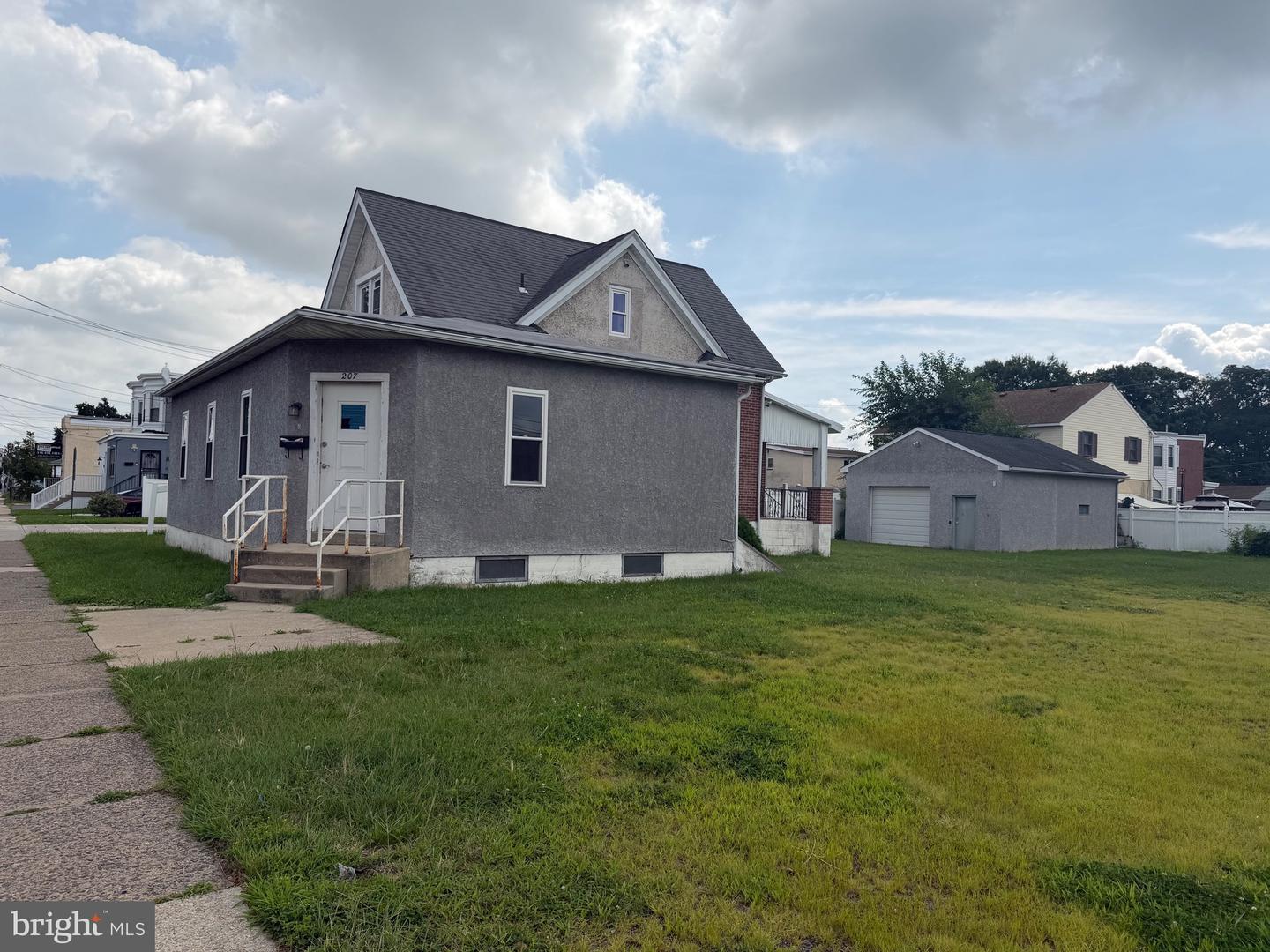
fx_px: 881
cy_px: 476
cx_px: 635
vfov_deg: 56.8
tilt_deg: +2.4
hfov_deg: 71.6
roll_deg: -1.6
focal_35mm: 24
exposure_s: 1/7353
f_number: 1.78
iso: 80
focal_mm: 6.76
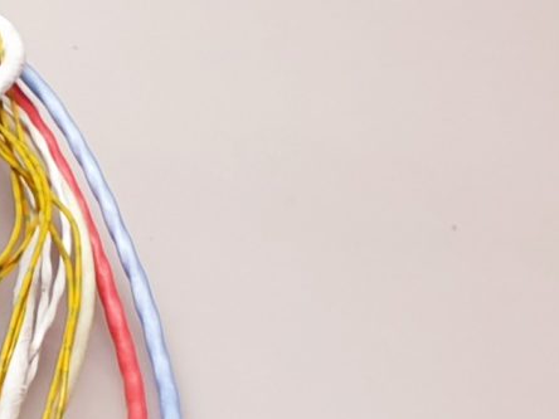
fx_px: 2422
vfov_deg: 9.8
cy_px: 453
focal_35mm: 150
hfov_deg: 10.6
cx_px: -928
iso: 50
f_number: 2.4
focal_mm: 4.3
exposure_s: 1/100
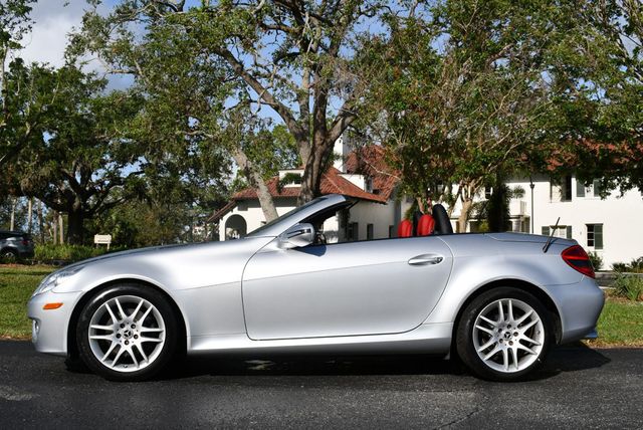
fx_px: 787
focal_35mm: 44
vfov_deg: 30.6
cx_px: 322
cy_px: 215
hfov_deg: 44.5
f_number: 10
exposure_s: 1/400
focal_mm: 22
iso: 100
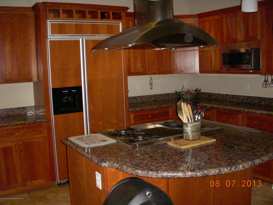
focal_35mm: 38
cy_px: 102
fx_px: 300
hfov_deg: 49.0
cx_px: 136
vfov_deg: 37.7
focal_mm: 6.3
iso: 800
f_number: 3.3
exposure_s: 1/250
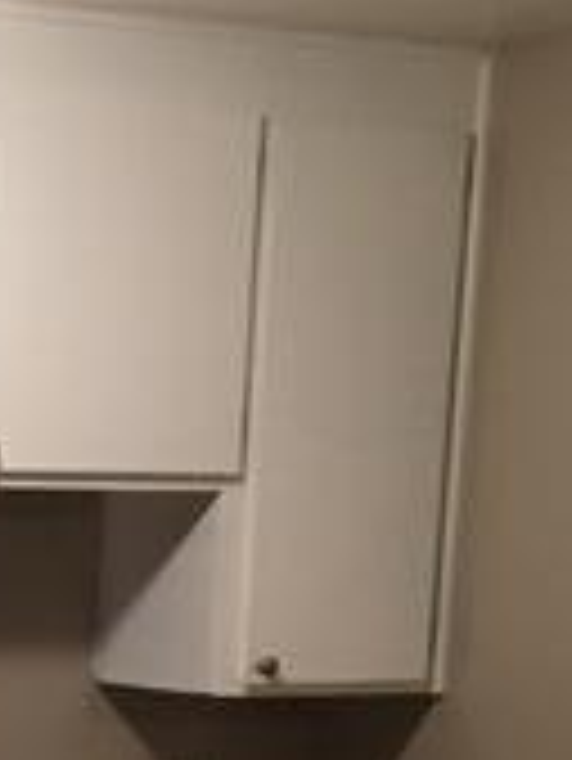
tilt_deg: -8.9
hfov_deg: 12.6
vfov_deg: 16.9
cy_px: 967
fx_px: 2420
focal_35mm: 110
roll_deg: -0.8
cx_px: -351
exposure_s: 1/15
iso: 50
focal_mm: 4.15
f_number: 2.2
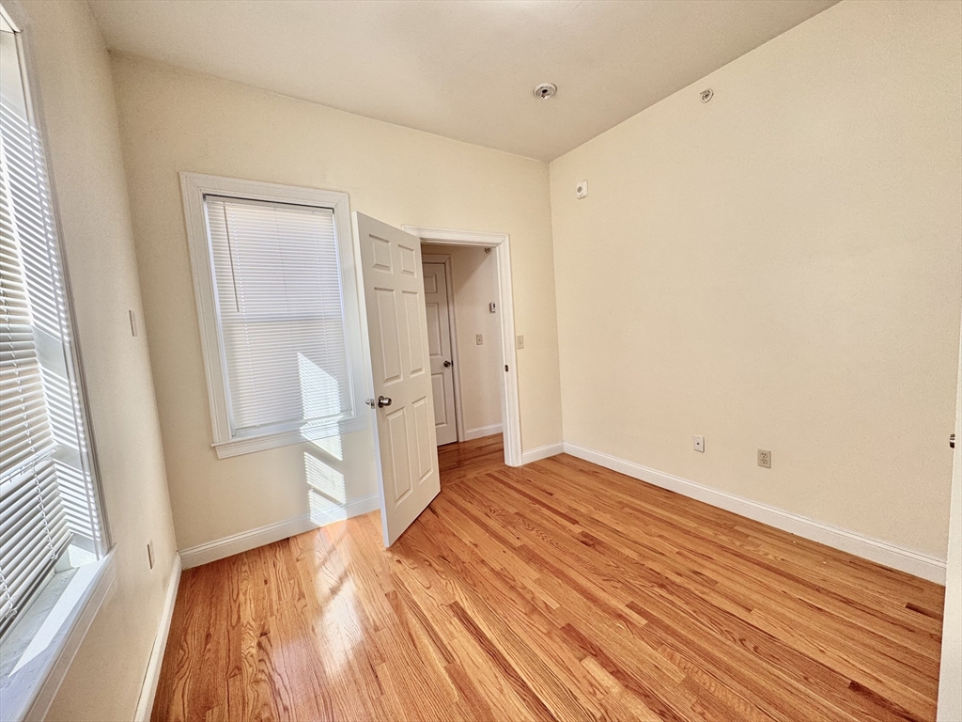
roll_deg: +3.5
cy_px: 361
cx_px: 481
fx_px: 389
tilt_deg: -6.1
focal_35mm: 14
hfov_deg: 102.1
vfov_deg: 85.7
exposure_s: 1/99
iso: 80
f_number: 2.2
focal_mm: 2.22
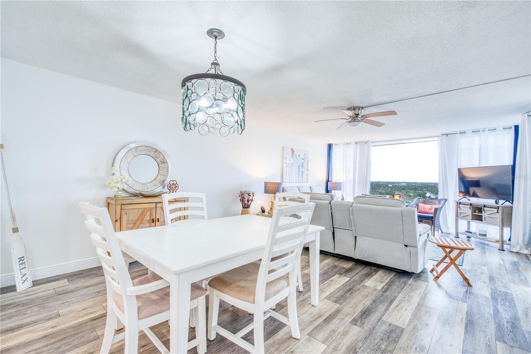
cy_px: 177
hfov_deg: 96.7
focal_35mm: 16
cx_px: 266
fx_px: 236
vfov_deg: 73.7
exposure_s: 1/25
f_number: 8
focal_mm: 16
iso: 200
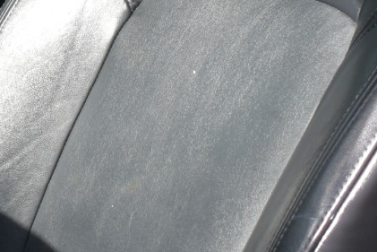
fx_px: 1330
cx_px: -66
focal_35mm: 127
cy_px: -17
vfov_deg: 10.7
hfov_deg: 15.6
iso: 100
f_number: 6.3
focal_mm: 22
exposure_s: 1/100
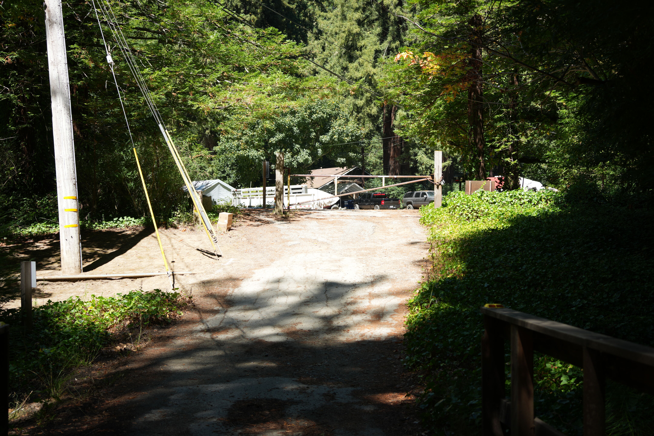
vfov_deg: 27.0
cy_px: 218
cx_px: 327
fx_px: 908
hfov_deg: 39.6
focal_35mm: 50
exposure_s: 1/160
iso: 100
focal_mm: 50
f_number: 4.5
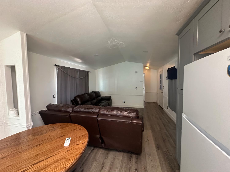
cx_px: 115
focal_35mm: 14
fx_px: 93
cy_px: 86
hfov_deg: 102.1
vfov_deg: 85.7
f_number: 2.2
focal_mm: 2.22
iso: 320
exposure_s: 1/70
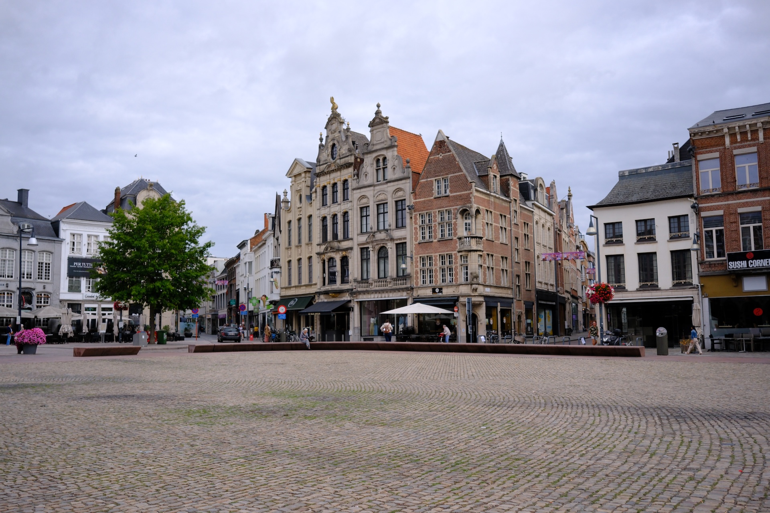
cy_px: 256
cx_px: 385
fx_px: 749
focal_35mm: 35
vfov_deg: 37.9
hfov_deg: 54.4
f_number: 2.8
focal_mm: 23
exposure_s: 1/4000
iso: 400
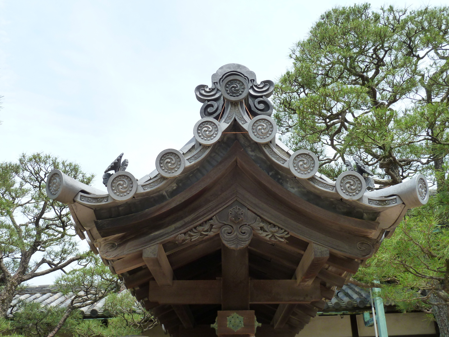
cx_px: 224
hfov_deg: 46.8
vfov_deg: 36.0
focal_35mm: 40
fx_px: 519
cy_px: 168
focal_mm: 6.5
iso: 125
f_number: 4
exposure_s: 1/400
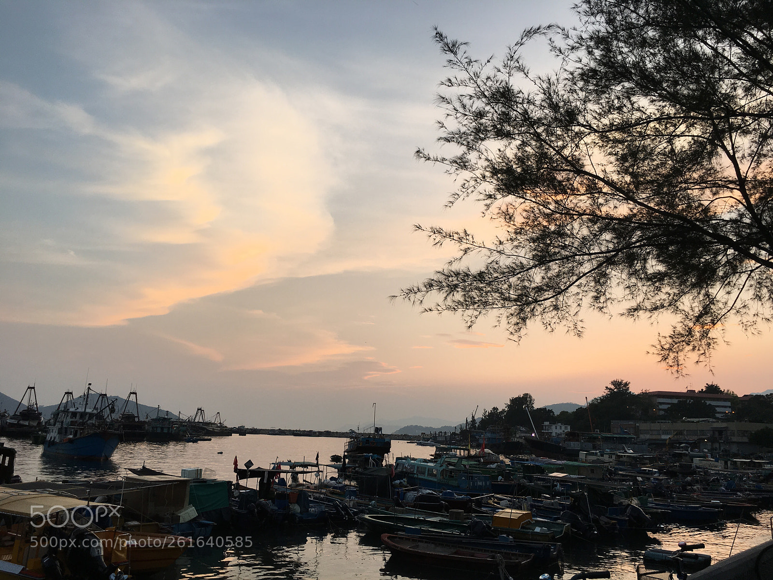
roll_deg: -1.9
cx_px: 386
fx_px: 648
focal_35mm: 29
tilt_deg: +13.2
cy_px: 290
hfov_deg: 61.7
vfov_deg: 48.2
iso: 25
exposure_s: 1/180
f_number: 2.2
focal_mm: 4.15
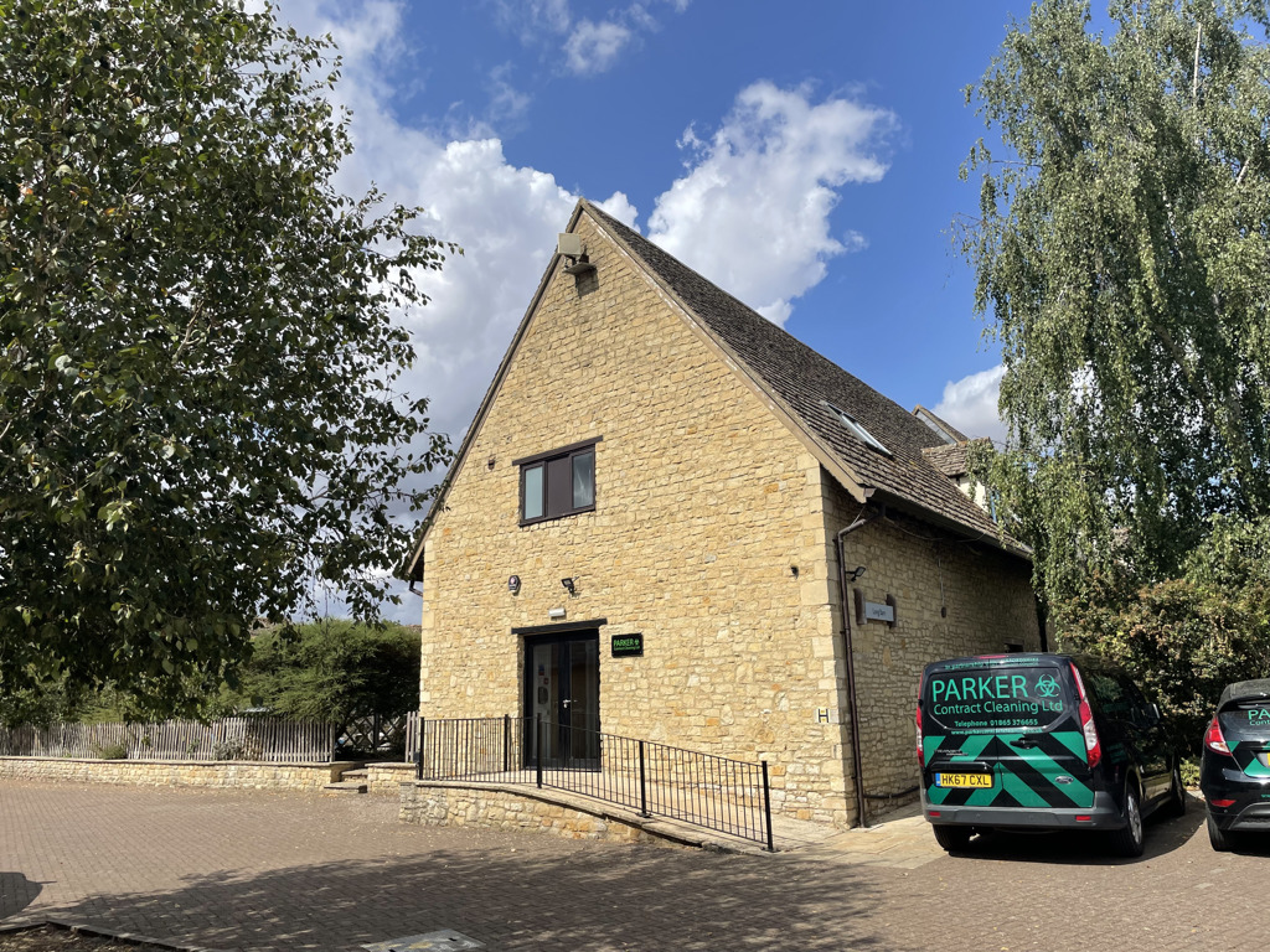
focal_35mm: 26
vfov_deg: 53.1
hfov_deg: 67.3
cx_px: 635
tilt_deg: +13.0
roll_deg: +1.0
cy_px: 476
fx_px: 954
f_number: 1.6
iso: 32
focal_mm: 4.2
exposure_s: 1/5051
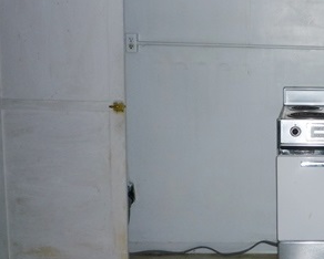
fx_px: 595
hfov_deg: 27.9
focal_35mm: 62
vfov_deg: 24.6
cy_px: 123
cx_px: 353
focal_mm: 5.2
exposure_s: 1/60
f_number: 3.3
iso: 100
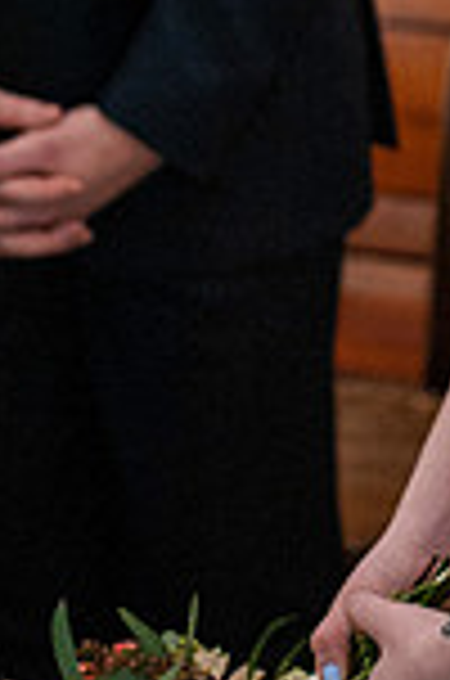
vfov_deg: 13.4
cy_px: -144
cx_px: 547
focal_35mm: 149
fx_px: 2806
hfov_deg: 9.0
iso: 2500
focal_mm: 50
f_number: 2.8
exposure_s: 1/320
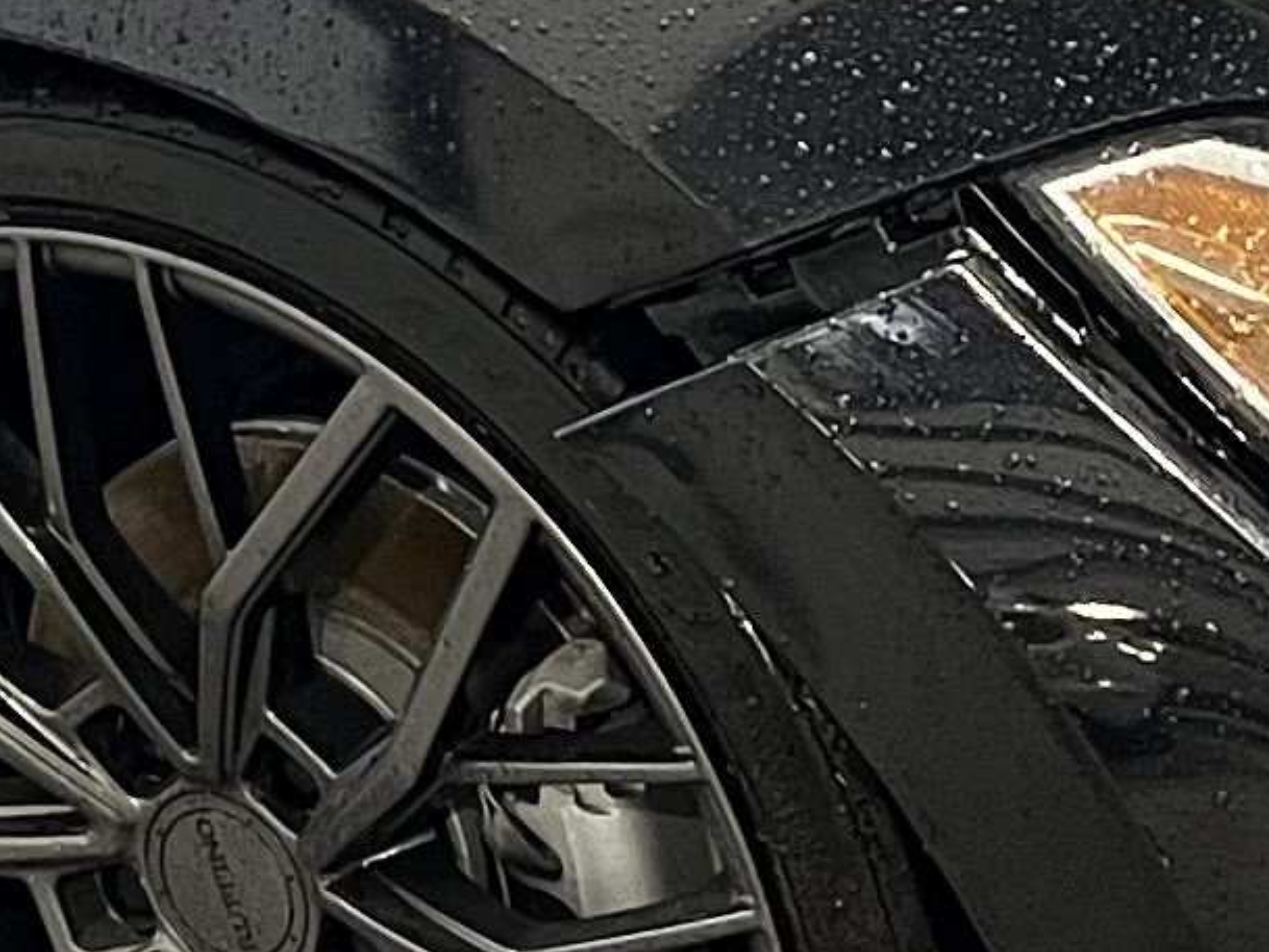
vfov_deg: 8.5
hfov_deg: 11.3
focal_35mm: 172
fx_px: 6307
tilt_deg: -23.2
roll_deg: +1.2
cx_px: -173
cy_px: -408
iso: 160
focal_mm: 5.7
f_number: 1.5
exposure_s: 1/60
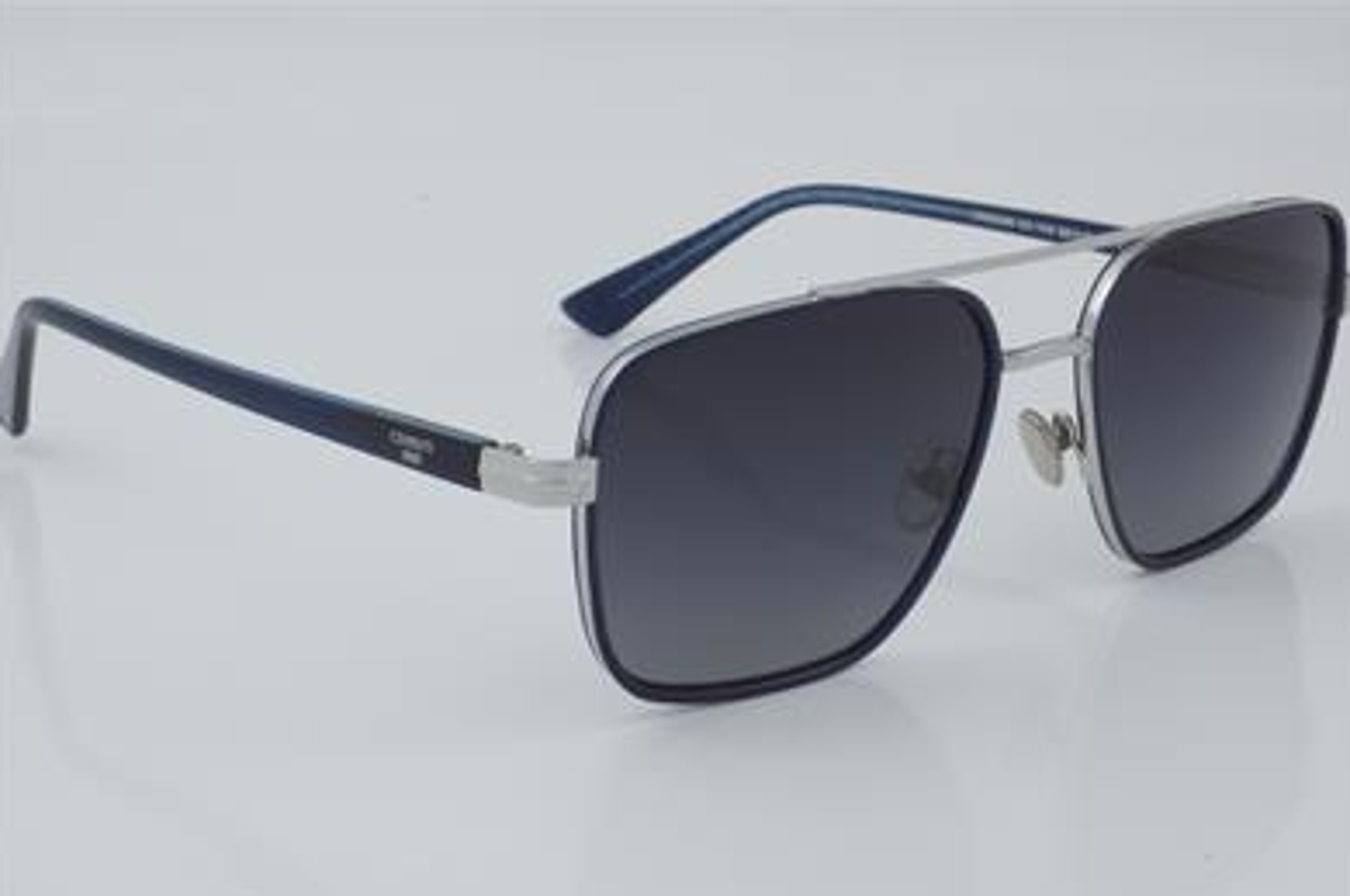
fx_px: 2884
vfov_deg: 17.7
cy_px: 457
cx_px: 678
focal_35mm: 77
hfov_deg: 26.3
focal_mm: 50
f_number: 32
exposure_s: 1/3
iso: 100
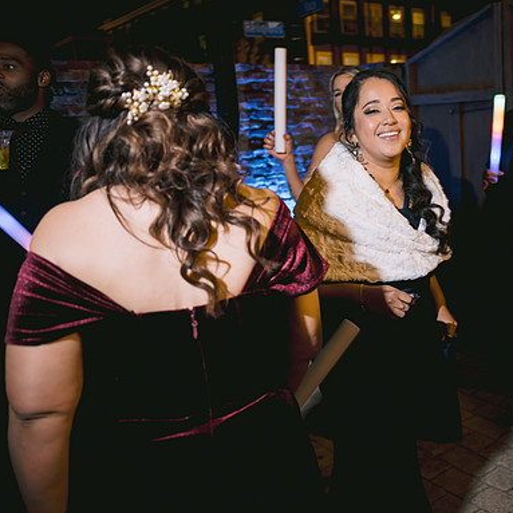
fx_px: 604
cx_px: 374
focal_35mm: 36
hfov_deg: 44.8
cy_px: 258
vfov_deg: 46.0
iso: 1000
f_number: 2.8
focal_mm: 28
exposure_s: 1/60
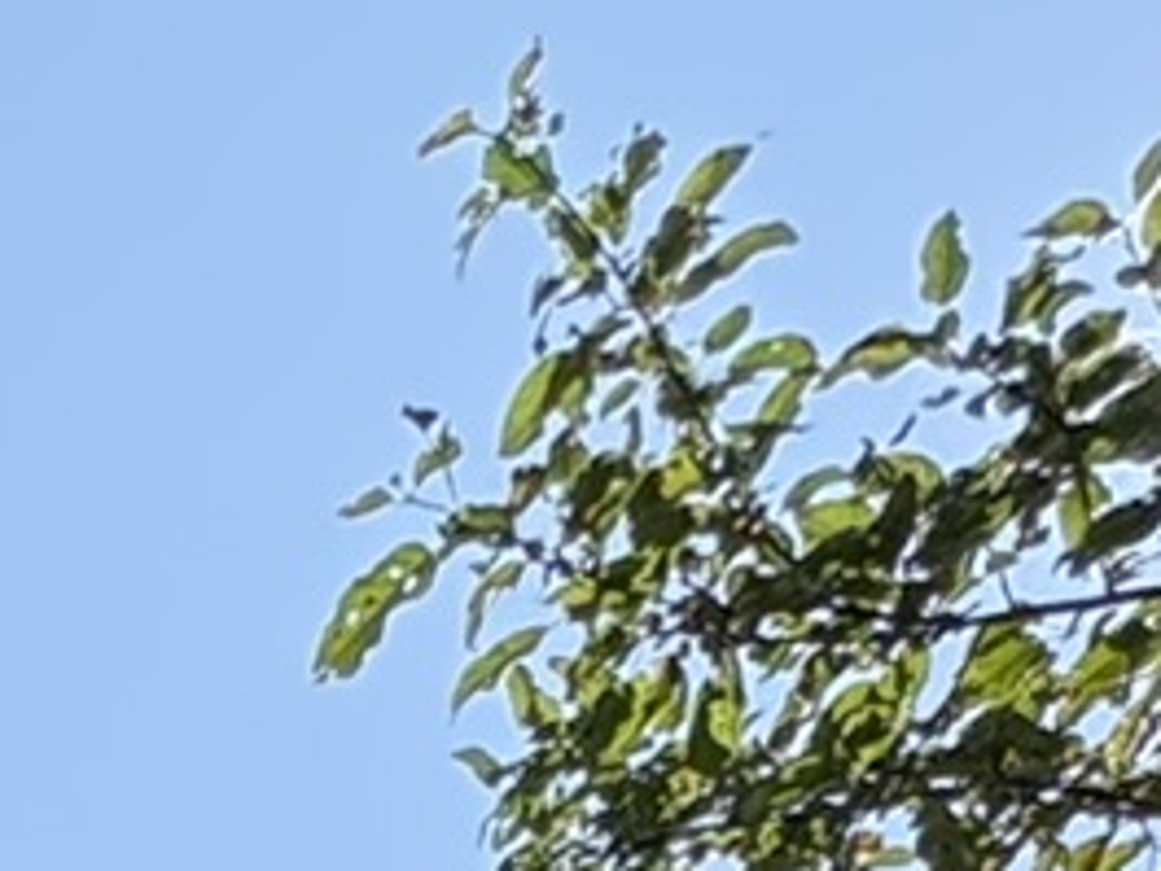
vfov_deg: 9.3
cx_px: -1266
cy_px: 2933
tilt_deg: +16.1
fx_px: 3624
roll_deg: +1.2
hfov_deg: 14.6
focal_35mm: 108
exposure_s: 1/879
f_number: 2.2
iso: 64
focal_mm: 2.22
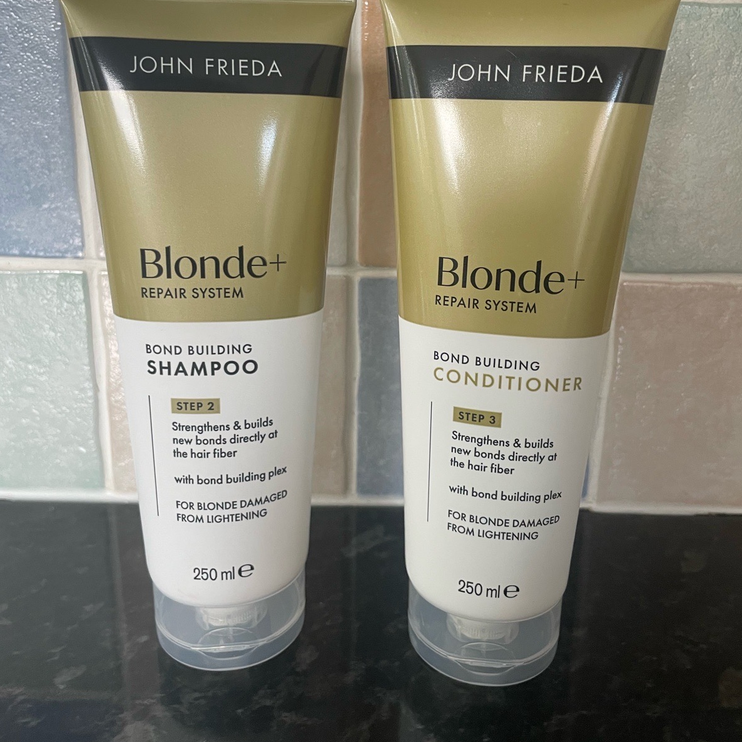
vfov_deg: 52.3
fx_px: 752
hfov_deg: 52.5
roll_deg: +0.4
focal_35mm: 31
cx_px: 372
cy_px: 310
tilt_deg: -15.9
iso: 125
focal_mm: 4.2
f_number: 1.6
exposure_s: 1/80
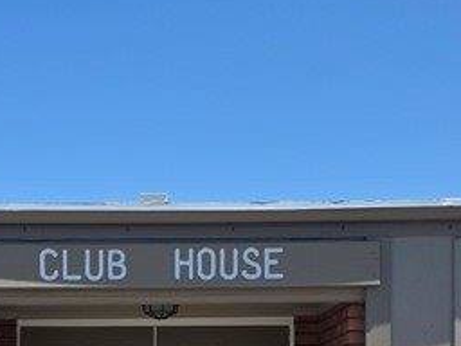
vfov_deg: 15.5
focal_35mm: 92
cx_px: 119
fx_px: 1225
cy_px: 407
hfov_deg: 21.1
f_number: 1.7
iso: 80
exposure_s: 1/5153
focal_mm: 6.3
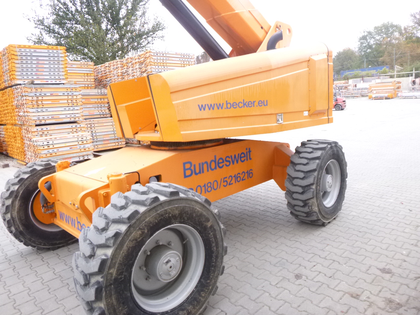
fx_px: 303
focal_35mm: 25
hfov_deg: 69.4
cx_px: 210
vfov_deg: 54.9
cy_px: 158
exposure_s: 1/60
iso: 160
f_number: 3.9
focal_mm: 4.5
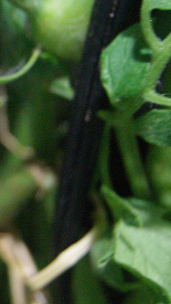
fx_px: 903
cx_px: -167
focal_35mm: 112
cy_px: 77
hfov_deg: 10.0
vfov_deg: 19.0
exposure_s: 1/8
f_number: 4.5
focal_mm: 28
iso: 800
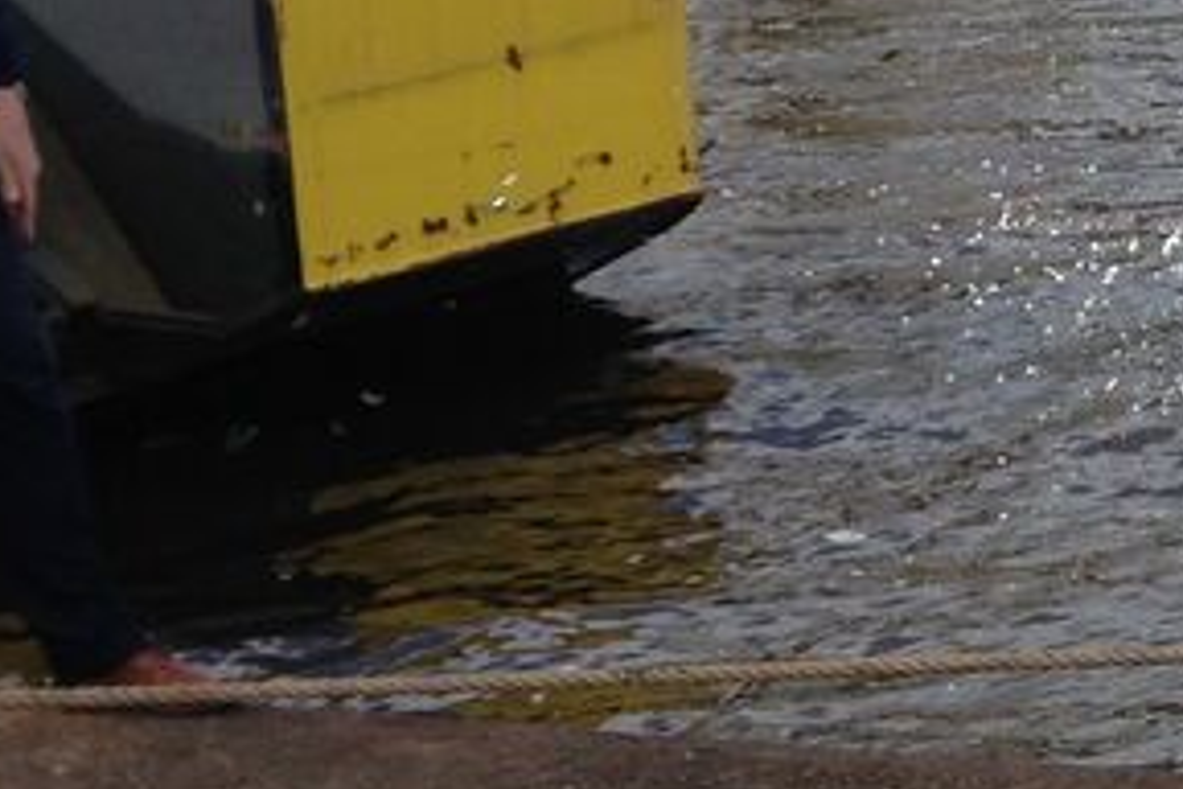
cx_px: 1770
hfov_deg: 13.5
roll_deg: +2.0
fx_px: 4699
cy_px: 588
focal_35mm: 143
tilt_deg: -15.9
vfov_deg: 9.6
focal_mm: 4.12
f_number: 2.4
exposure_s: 1/985
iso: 50
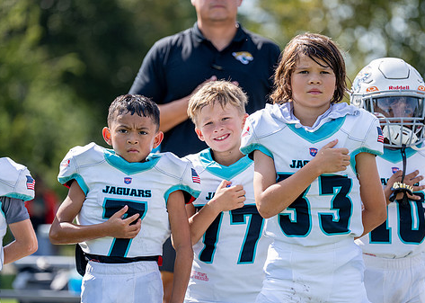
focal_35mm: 210
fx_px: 2533
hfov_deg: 9.6
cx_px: 218
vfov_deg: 6.8
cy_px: 151
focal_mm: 162
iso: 160
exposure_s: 1/1600
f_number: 2.8
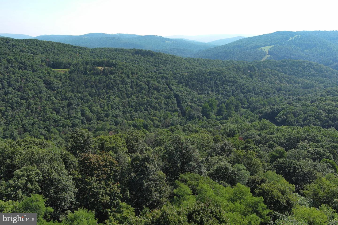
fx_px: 272
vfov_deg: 45.0
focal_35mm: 29
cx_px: 169
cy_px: 112
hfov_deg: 63.7
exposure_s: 1/829
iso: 100
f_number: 2.8
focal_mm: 10.57
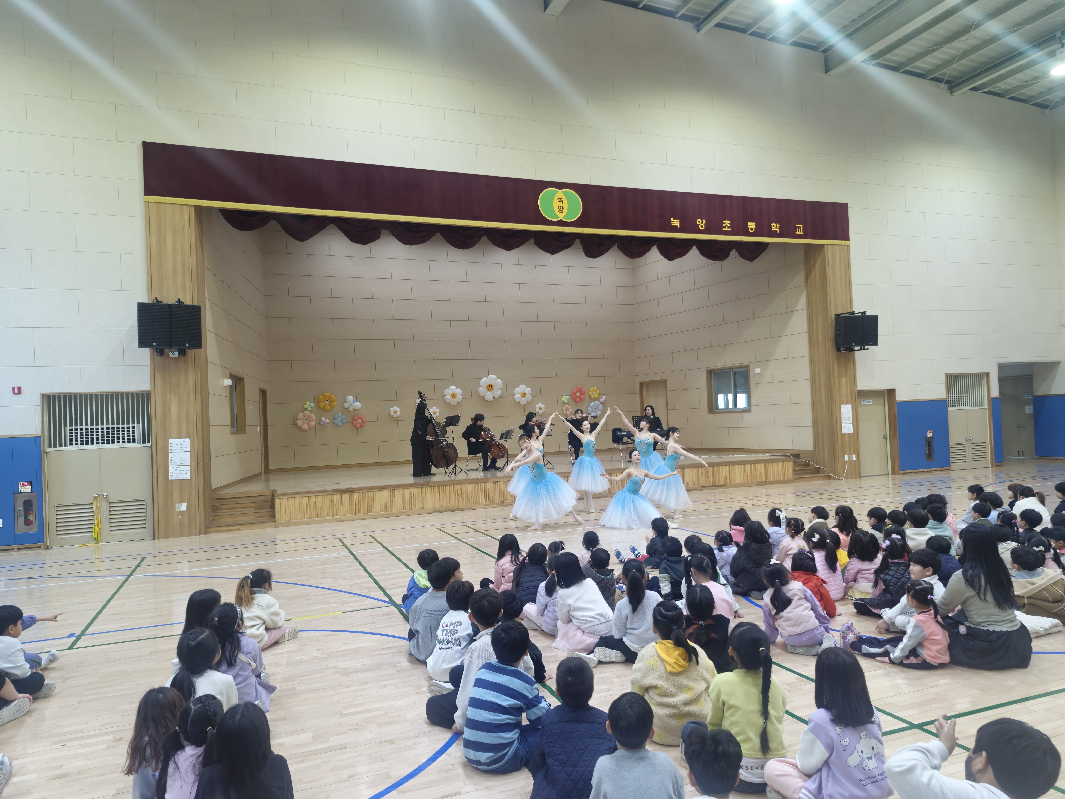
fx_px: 708
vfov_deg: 58.9
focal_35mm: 23
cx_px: 532
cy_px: 400
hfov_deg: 73.9
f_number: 1.8
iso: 100
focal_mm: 5.54
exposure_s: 1/60
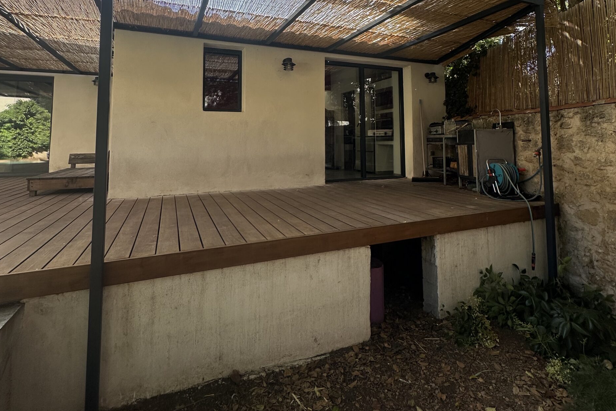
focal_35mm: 20
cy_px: 118
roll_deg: -0.5
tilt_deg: +5.2
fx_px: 342
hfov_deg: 84.0
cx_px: 309
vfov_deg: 59.6
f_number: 2.2
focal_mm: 2.22
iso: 40
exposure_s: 1/299
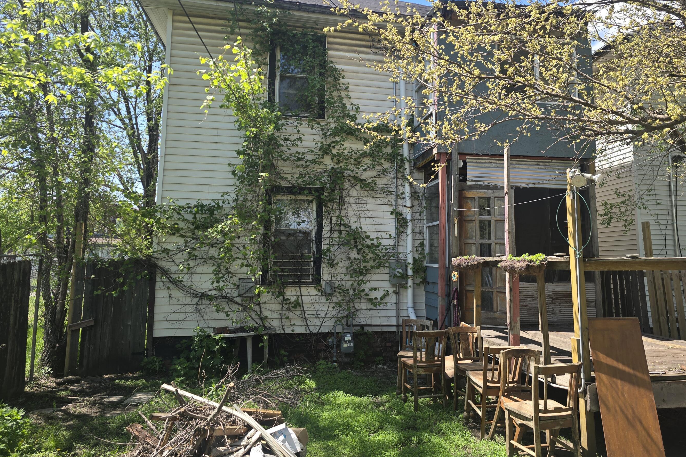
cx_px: 381
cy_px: 184
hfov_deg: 67.2
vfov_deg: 47.7
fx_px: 514
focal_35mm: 27
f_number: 1.7
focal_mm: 6.3
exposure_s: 1/288
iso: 12
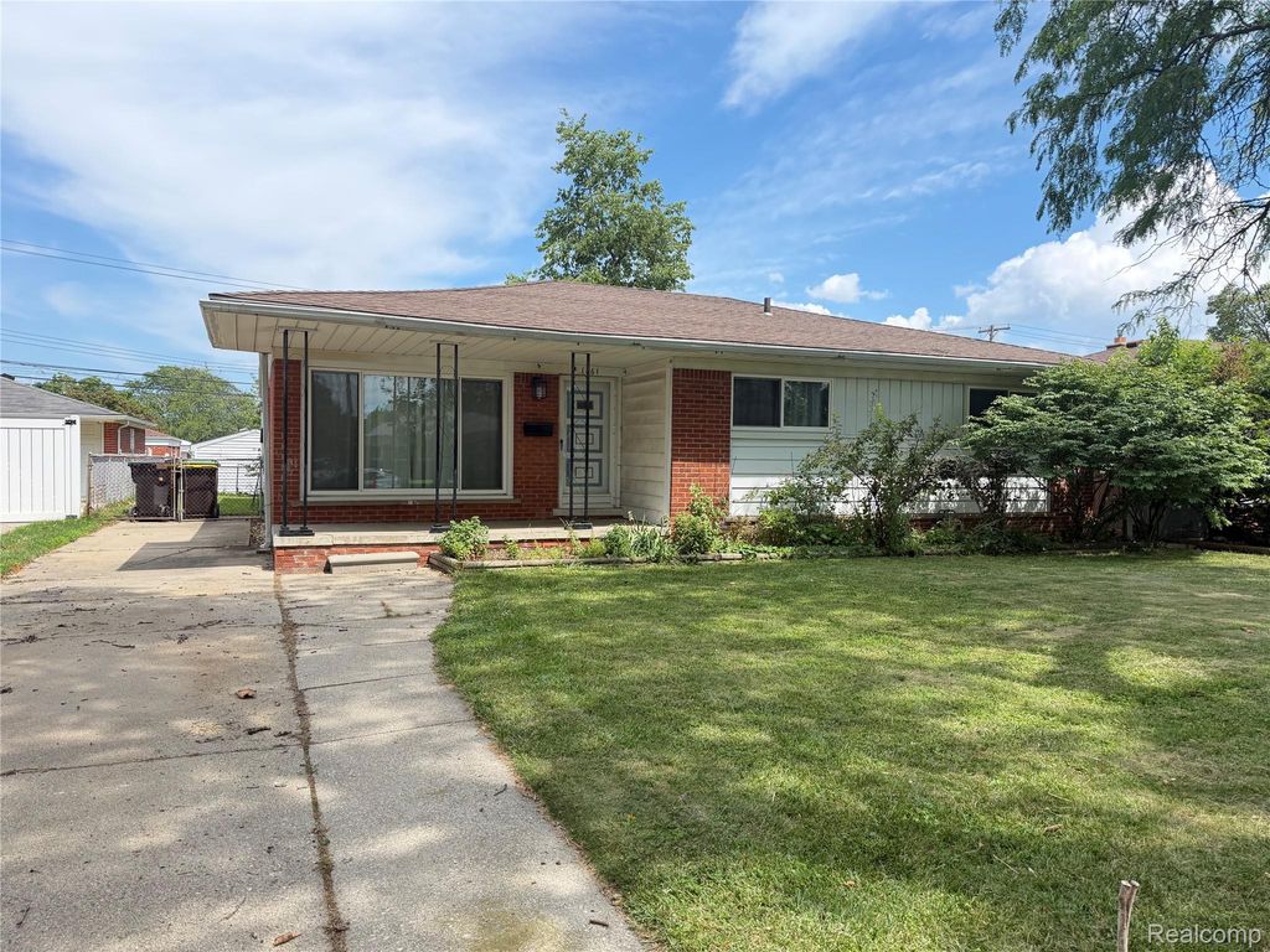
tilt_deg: -1.0
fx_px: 881
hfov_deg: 71.6
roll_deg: -0.8
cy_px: 476
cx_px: 635
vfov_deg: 56.8
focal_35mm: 24
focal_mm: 6.76
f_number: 1.78
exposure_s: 1/1361
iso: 100
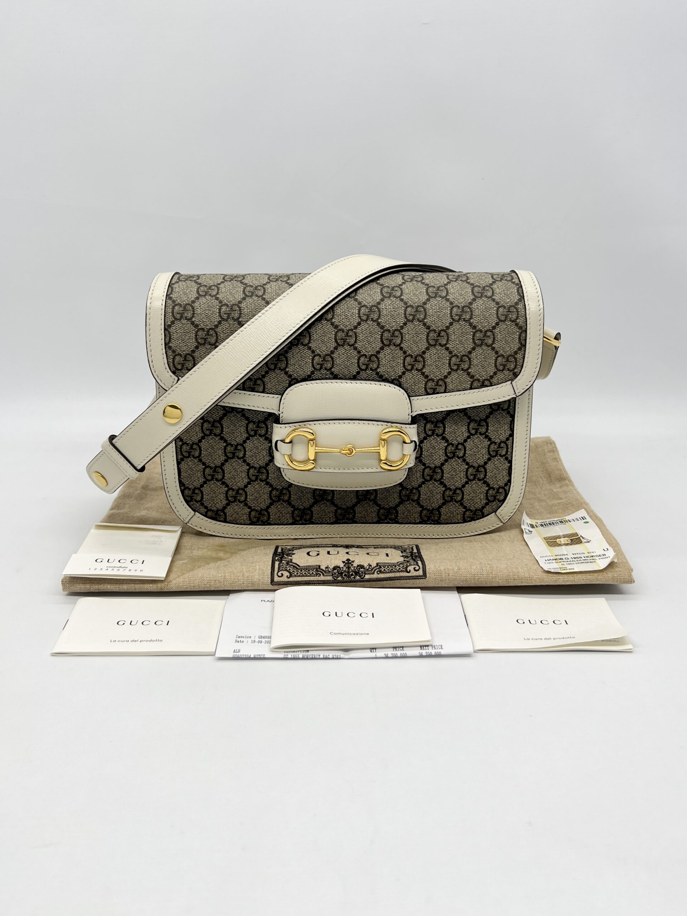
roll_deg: -0.2
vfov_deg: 67.3
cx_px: 344
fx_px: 688
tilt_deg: -18.7
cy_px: 458
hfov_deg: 53.1
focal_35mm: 26
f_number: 1.5
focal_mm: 5.7
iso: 40
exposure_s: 1/187
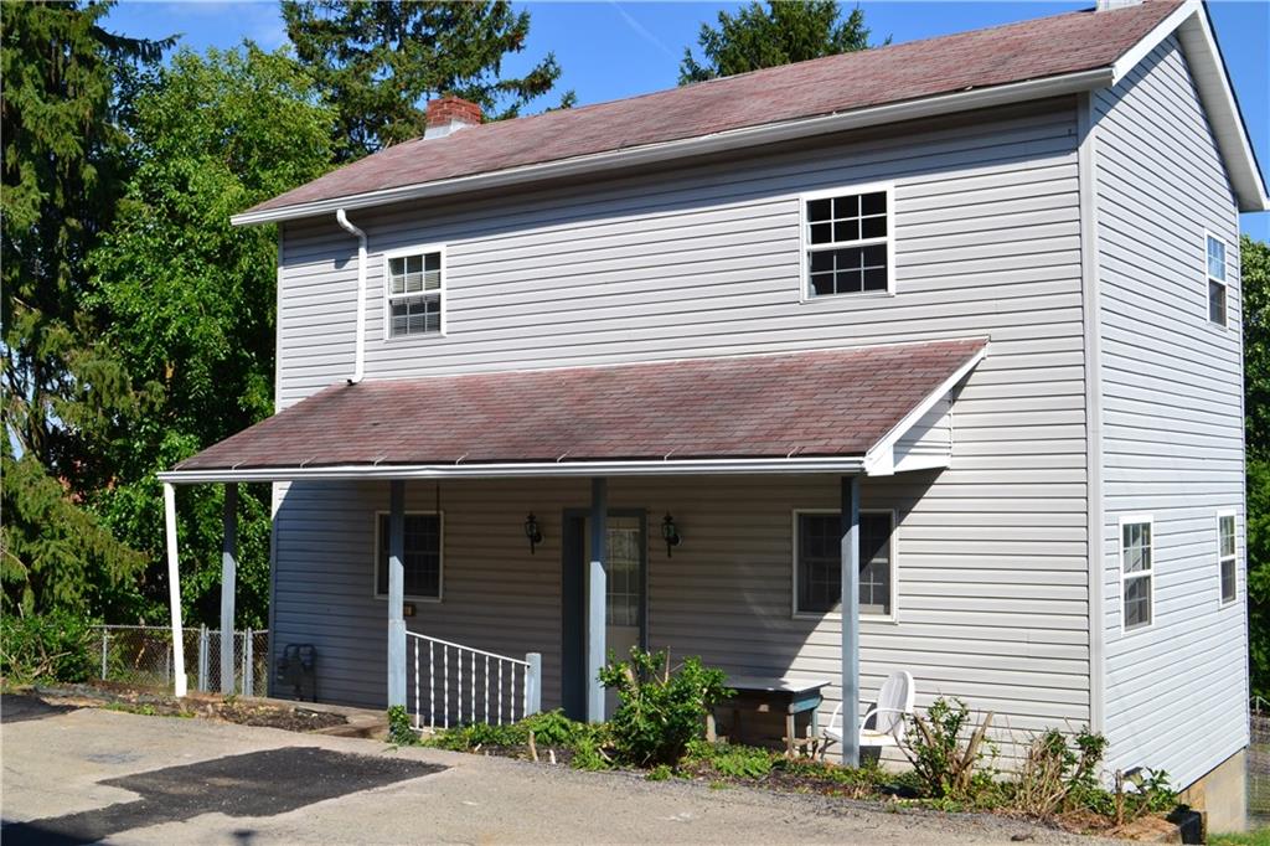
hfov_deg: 49.6
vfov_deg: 34.2
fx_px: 1375
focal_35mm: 39
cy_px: 423
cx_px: 635
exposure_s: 1/400
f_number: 11
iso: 400
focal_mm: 26
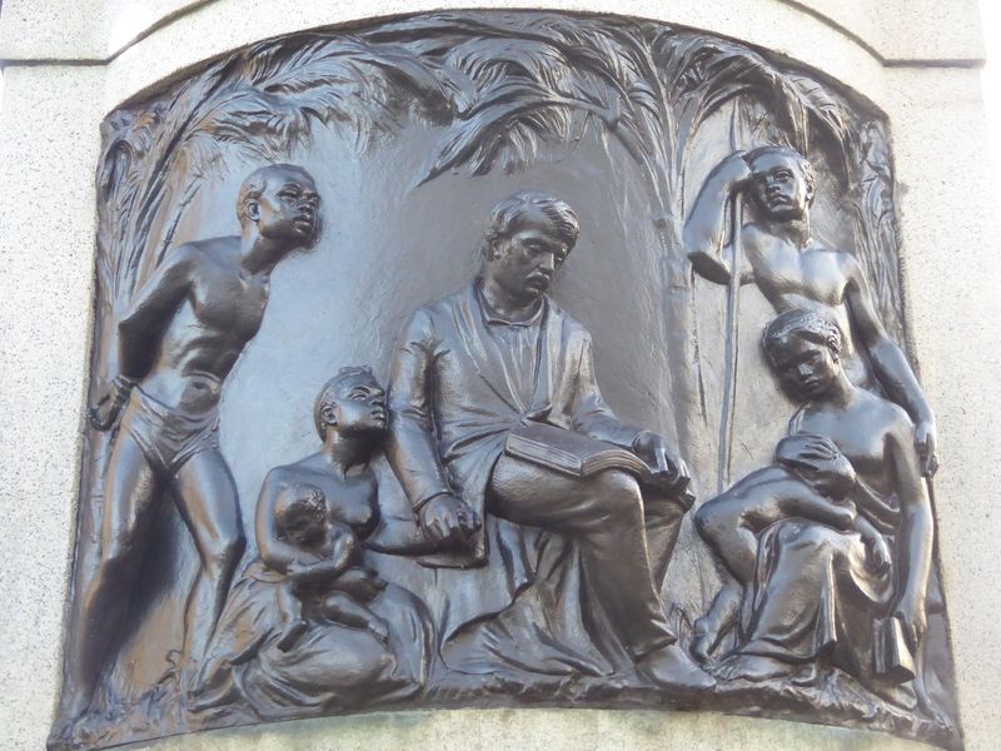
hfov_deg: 28.2
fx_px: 1995
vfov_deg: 21.3
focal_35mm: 69
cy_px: 376
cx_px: 500
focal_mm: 11.7
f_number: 4.4
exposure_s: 1/60
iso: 400
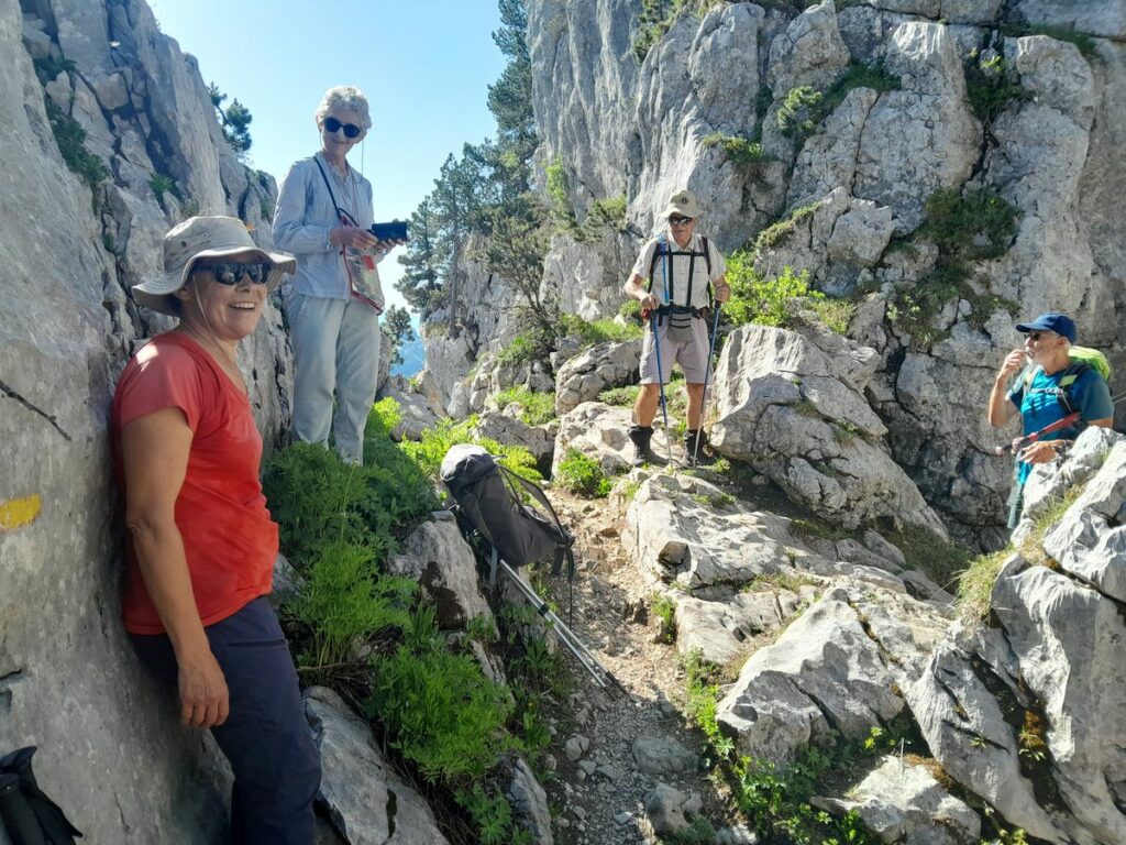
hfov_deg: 67.3
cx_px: 563
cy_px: 422
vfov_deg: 53.1
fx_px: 846
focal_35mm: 26
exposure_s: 1/134
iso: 40
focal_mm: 3.98
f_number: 1.8
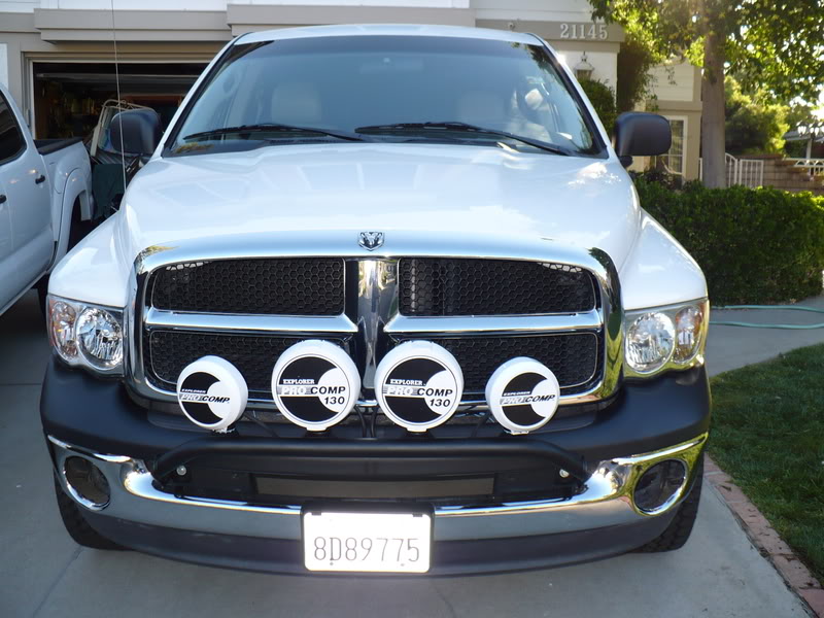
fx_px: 881
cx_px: 412
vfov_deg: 38.7
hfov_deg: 50.1
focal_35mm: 37
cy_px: 309
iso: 100
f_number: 2.8
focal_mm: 6.1
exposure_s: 1/200
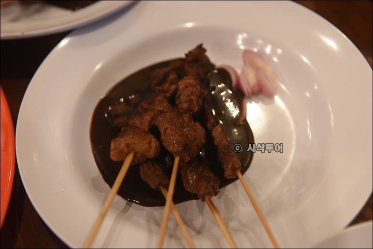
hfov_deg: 35.6
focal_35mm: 56
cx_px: 186
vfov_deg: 24.2
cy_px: 124
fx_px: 580
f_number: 4
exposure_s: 1/60
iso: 3200
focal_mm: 56
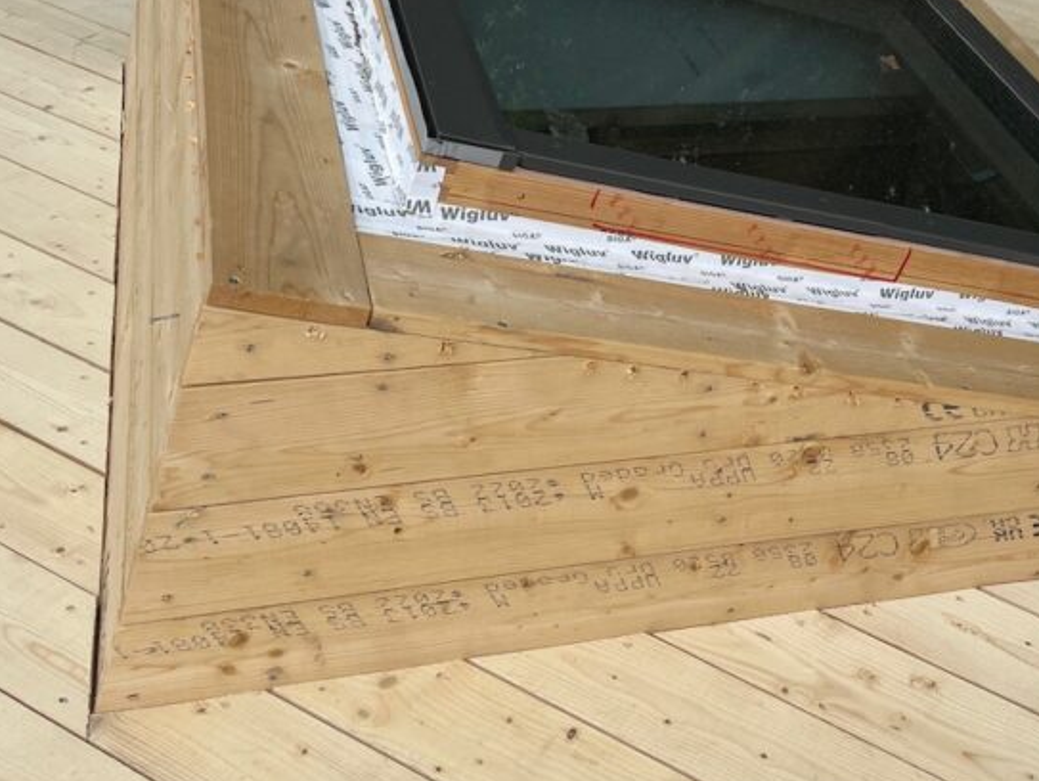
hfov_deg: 38.4
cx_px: 696
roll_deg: +2.6
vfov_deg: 29.7
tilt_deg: -38.2
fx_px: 1472
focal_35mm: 49
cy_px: 345
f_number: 1.6
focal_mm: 4.2
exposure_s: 1/3125
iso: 32
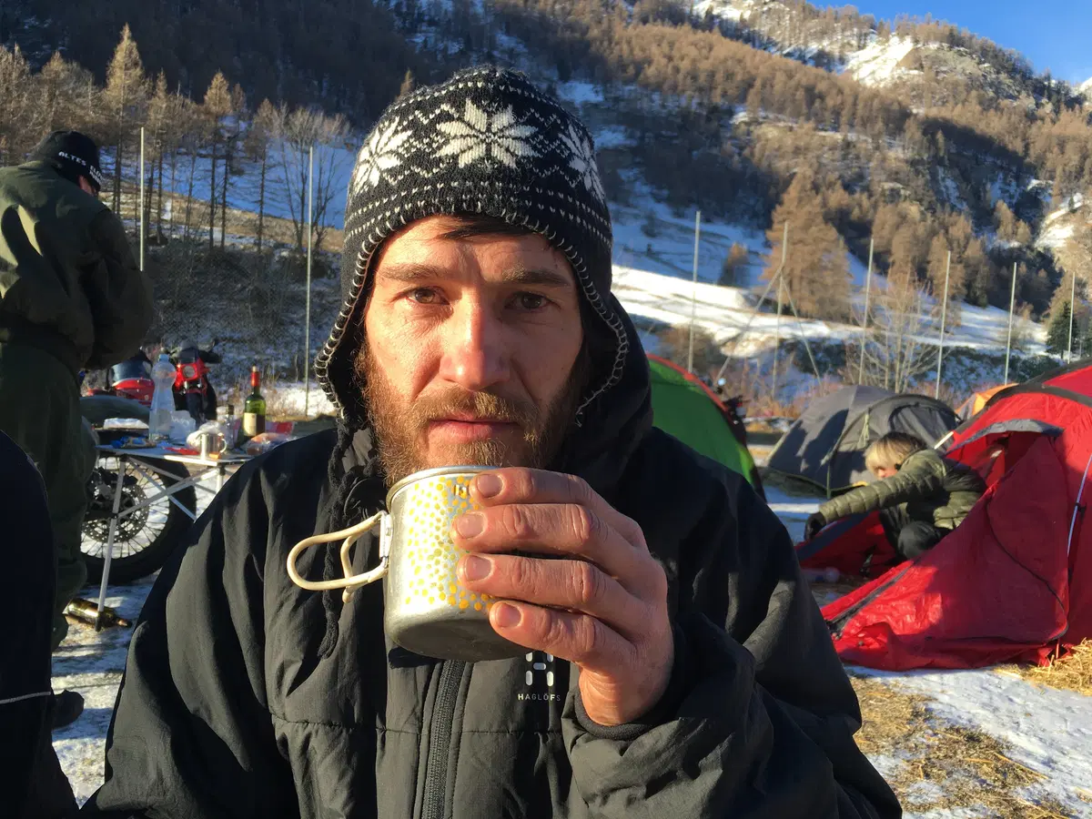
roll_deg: -2.3
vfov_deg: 48.2
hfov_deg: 61.7
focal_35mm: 29
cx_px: 546
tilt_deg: -2.1
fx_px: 915
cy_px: 410
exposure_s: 1/460
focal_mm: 4.15
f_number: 2.2
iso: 25
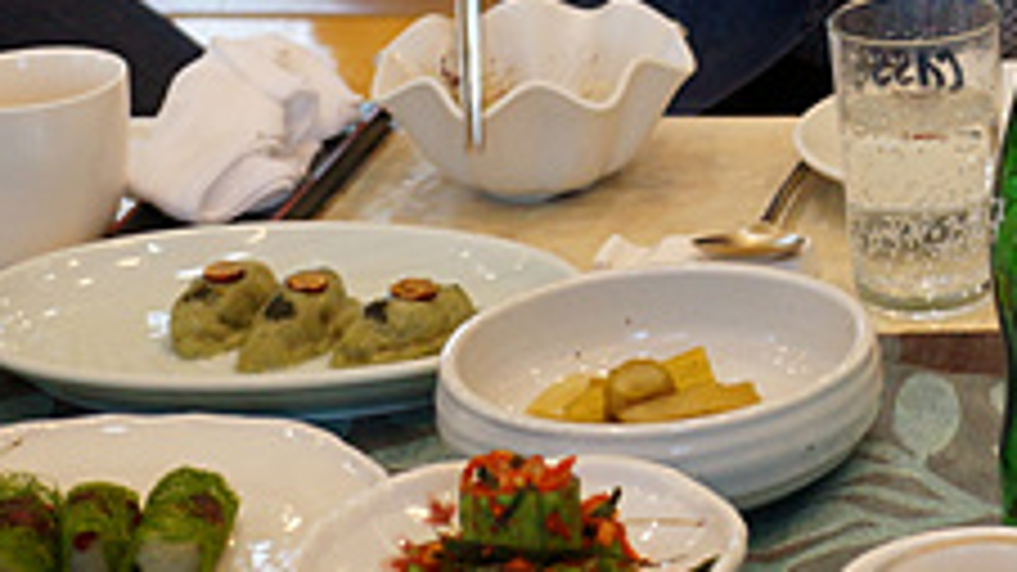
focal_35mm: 146
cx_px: 1264
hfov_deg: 14.2
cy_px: -448
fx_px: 3936
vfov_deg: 8.0
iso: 800
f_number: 4
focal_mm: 30
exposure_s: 1/160
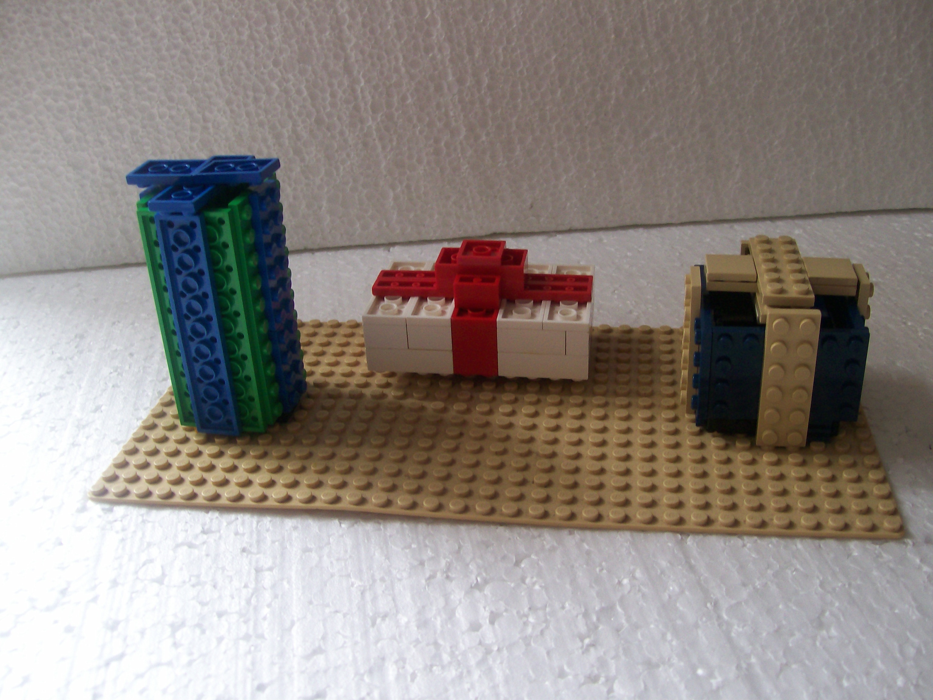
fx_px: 970
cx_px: 466
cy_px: 350
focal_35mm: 36
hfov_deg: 51.4
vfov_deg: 39.7
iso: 80
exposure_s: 1/50.6
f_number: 2.7
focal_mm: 6
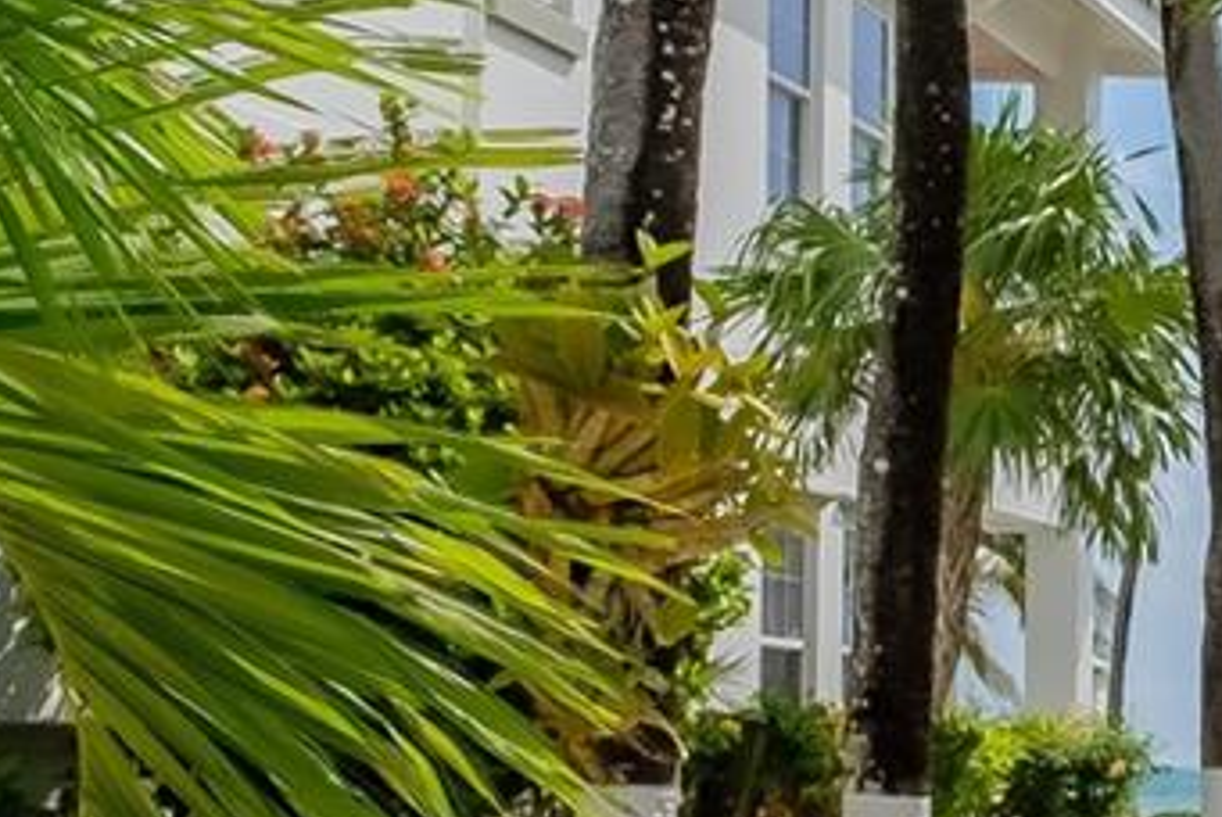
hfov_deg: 18.2
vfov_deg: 15.0
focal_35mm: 90
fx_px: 3058
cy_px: 769
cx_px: 2157
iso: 400
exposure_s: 1/32000
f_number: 5.6
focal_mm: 10
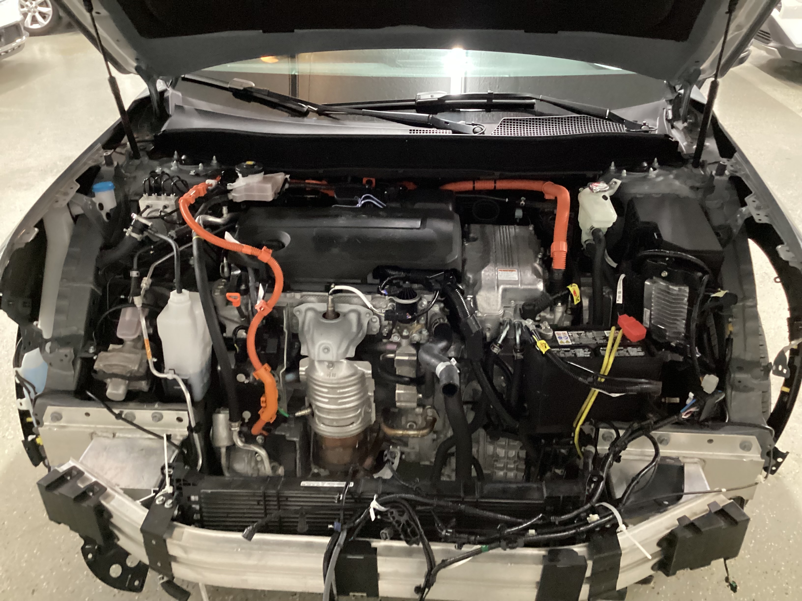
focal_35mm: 31
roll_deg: +1.5
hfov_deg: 58.4
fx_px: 718
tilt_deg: -31.8
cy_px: 300
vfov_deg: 45.4
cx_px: 401
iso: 640
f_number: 2.4
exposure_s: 1/17
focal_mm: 3.3
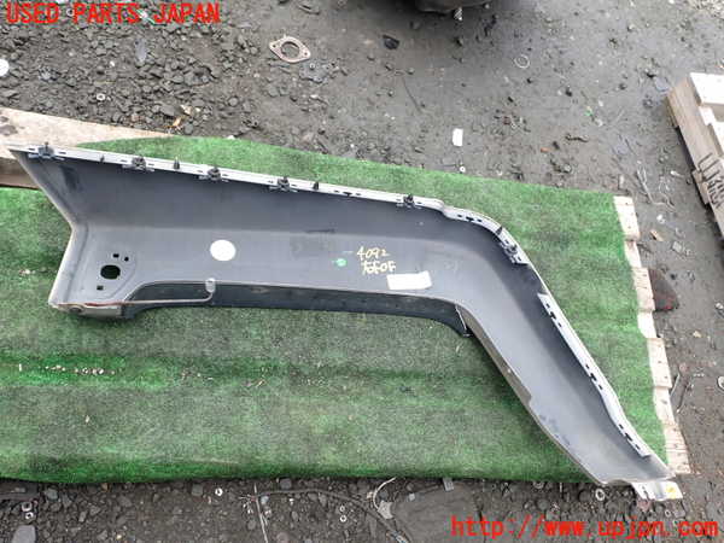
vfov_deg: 46.8
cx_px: 362
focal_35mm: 30
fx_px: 627
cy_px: 272
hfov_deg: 60.0
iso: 100
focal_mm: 5.4
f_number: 3.2
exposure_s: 1/250
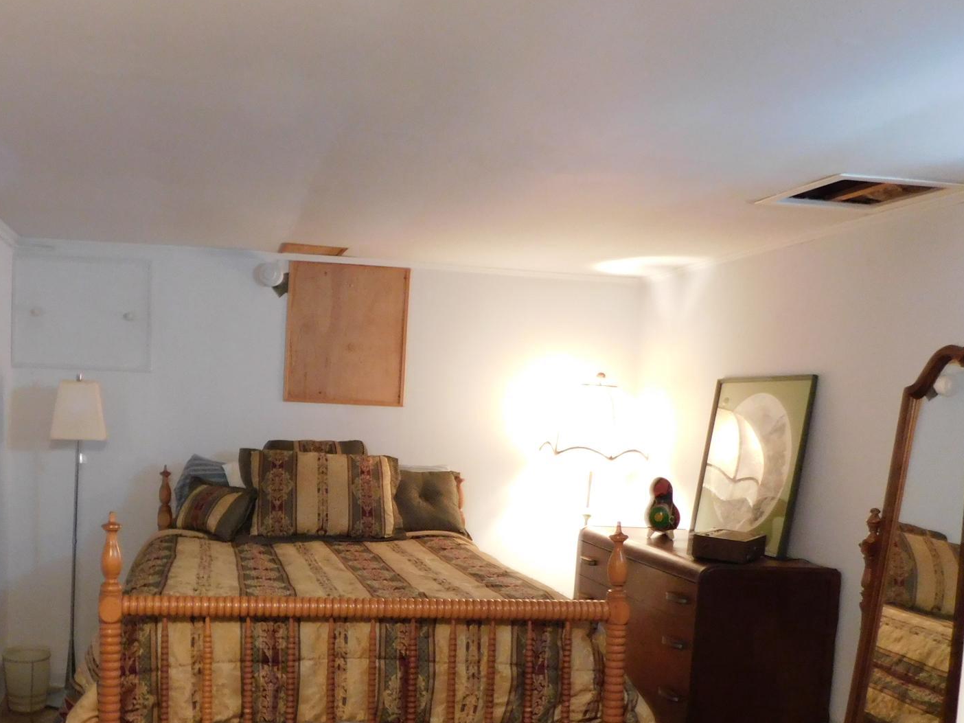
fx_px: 975
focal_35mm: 35
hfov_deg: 51.9
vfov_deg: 40.2
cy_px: 486
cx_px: 348
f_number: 3
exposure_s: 1/8
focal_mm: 4.1
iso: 400
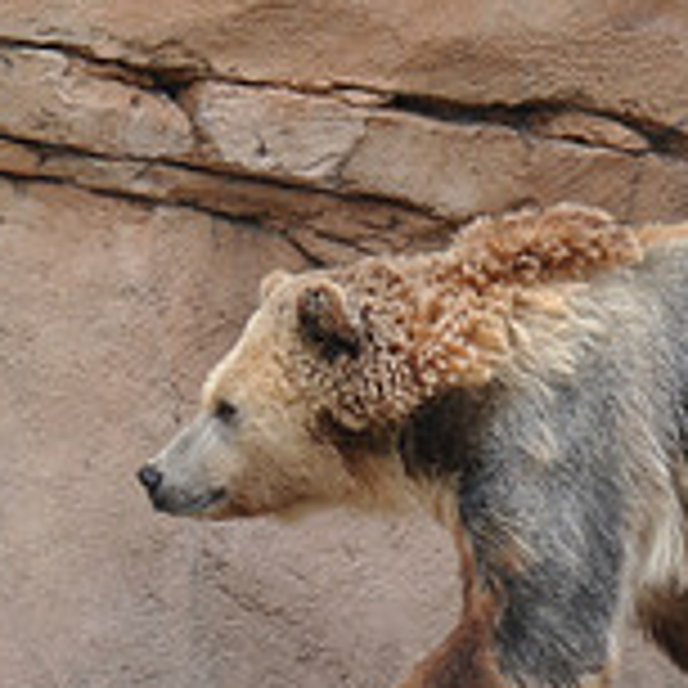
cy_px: 281
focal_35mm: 581
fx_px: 13064
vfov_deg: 3.0
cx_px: 450
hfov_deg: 3.0
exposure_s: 1/400
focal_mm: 120
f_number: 5.6
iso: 320
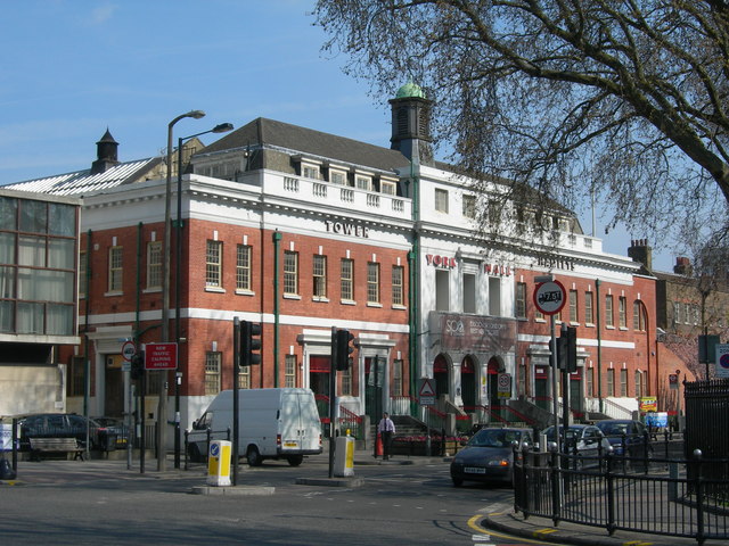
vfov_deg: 24.0
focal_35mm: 61
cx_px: 364
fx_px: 1285
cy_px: 273
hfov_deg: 31.7
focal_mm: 12.7
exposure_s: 1/328
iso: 50
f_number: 5.9
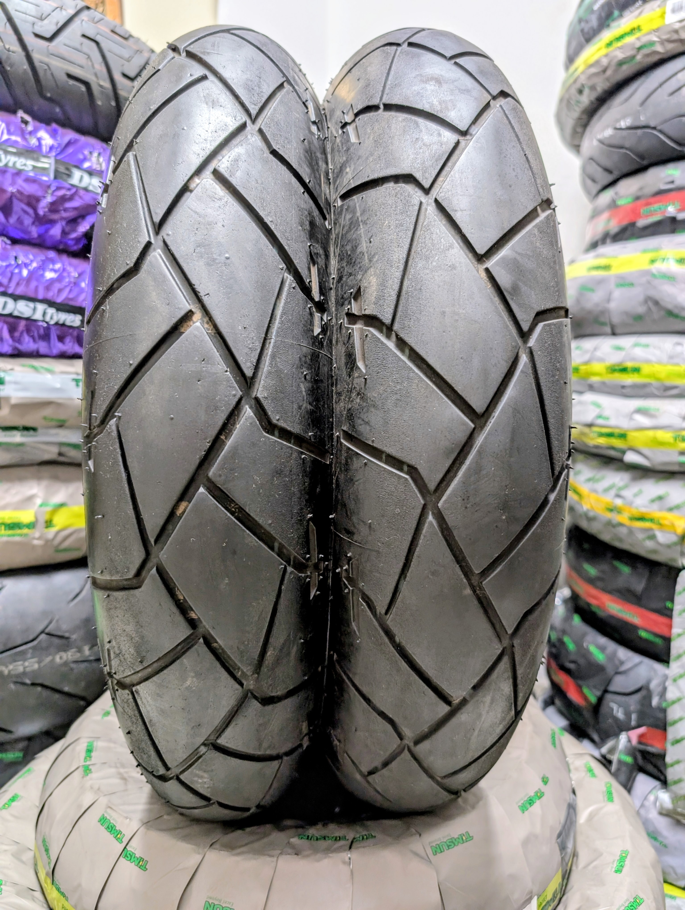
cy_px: 455
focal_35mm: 24
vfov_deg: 71.5
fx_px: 632
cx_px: 342
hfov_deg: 56.9
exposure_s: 1/29.8
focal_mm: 6.9
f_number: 1.68
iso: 26
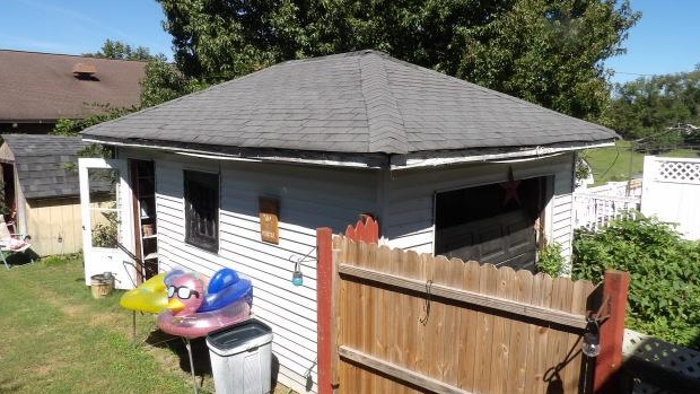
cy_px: 181
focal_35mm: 27
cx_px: 353
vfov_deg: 42.9
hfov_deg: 69.8
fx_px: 501
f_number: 5.6
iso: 100
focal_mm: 4.3
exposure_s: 1/395
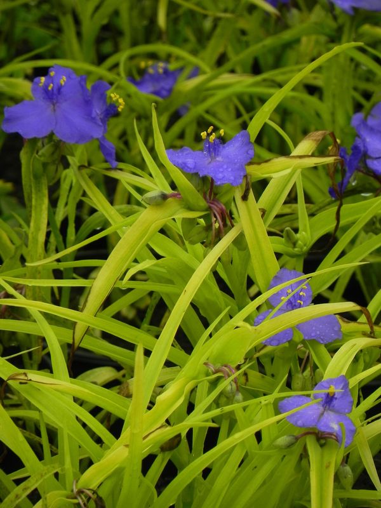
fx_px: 8071
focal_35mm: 550
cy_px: 254
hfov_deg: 2.7
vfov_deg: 3.6
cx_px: 190
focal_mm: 97.8
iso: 160
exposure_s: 1/50
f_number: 5
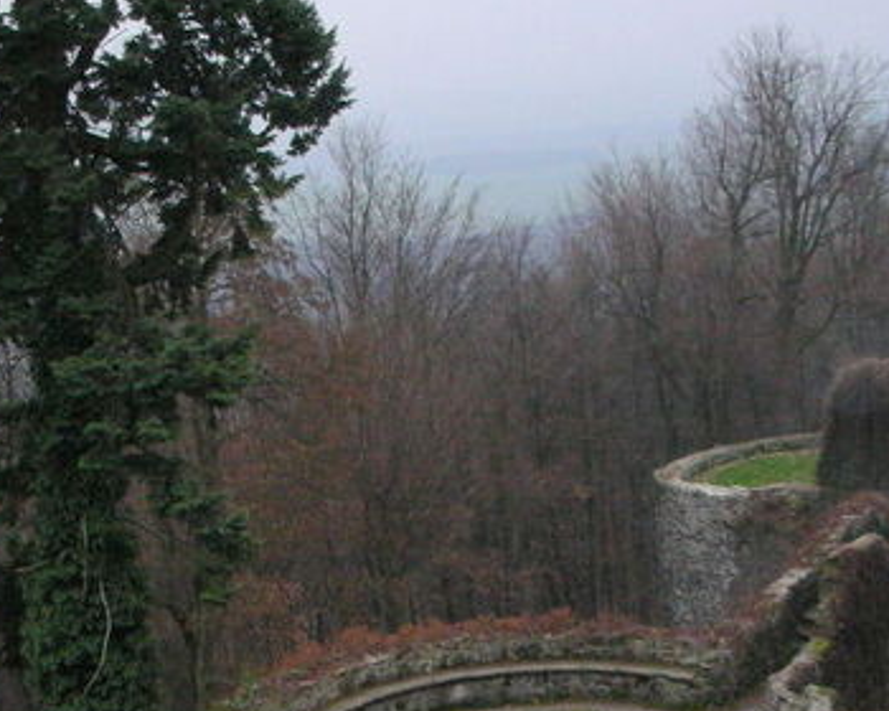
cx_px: 287
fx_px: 2052
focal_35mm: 78
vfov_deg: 19.3
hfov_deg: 24.3
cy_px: 632
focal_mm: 5.8
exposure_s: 1/60.1
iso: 200
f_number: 3
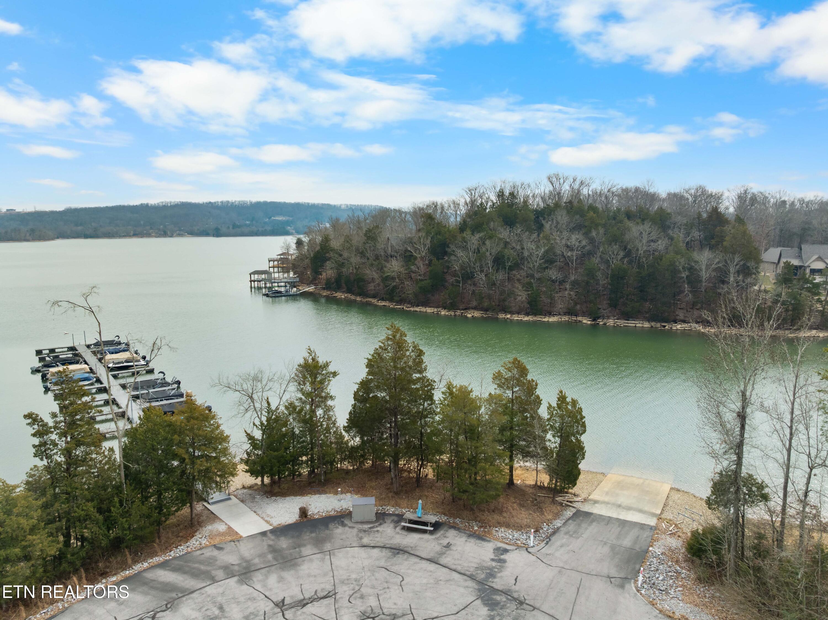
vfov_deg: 56.8
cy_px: 310
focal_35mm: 24
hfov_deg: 71.6
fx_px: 574
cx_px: 414
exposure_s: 1/200
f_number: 2.8
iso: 140
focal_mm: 12.29
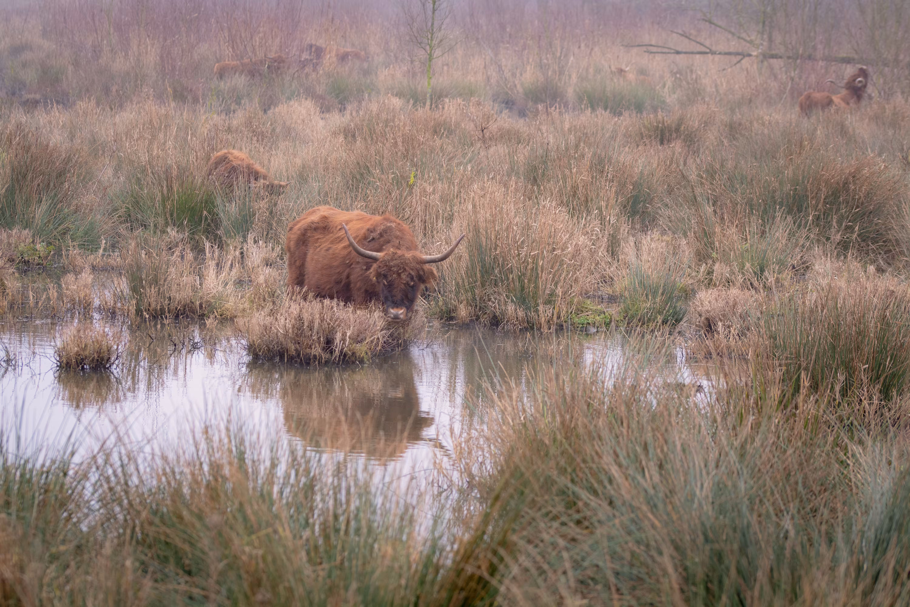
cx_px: 455
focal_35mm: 158
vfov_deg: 8.7
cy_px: 304
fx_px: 3981
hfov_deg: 13.0
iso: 400
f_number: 4
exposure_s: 1/250
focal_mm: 105
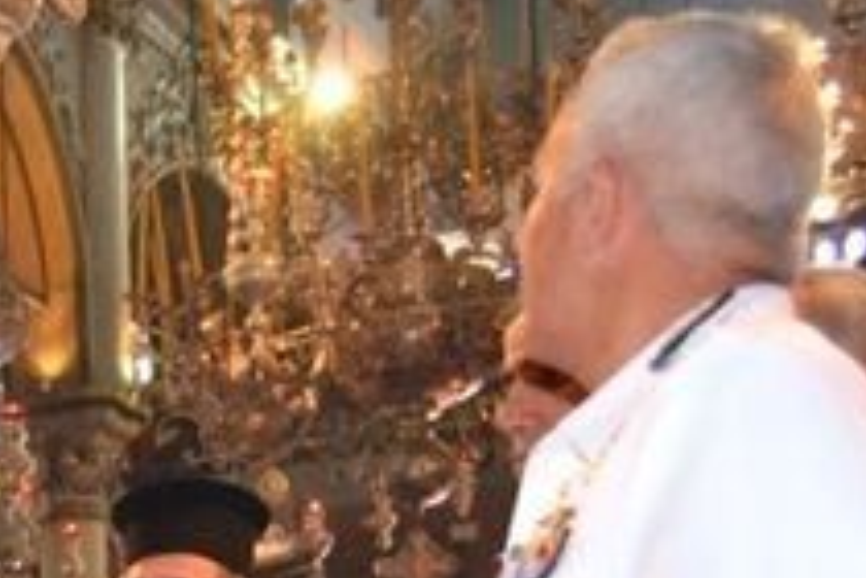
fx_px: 2165
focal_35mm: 90
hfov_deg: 19.9
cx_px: -388
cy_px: 797
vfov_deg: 14.4
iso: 3200
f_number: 3.8
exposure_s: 1/60
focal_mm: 20
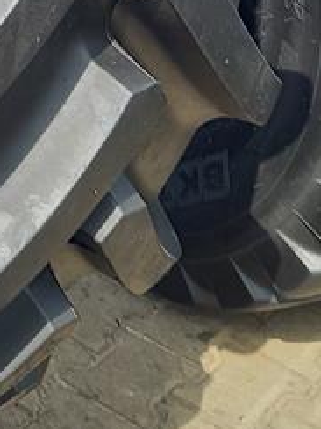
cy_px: -135
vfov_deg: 17.5
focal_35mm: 105
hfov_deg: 12.8
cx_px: -263
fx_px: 1298
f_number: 1.8
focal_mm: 4.65
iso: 50
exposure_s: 1/235
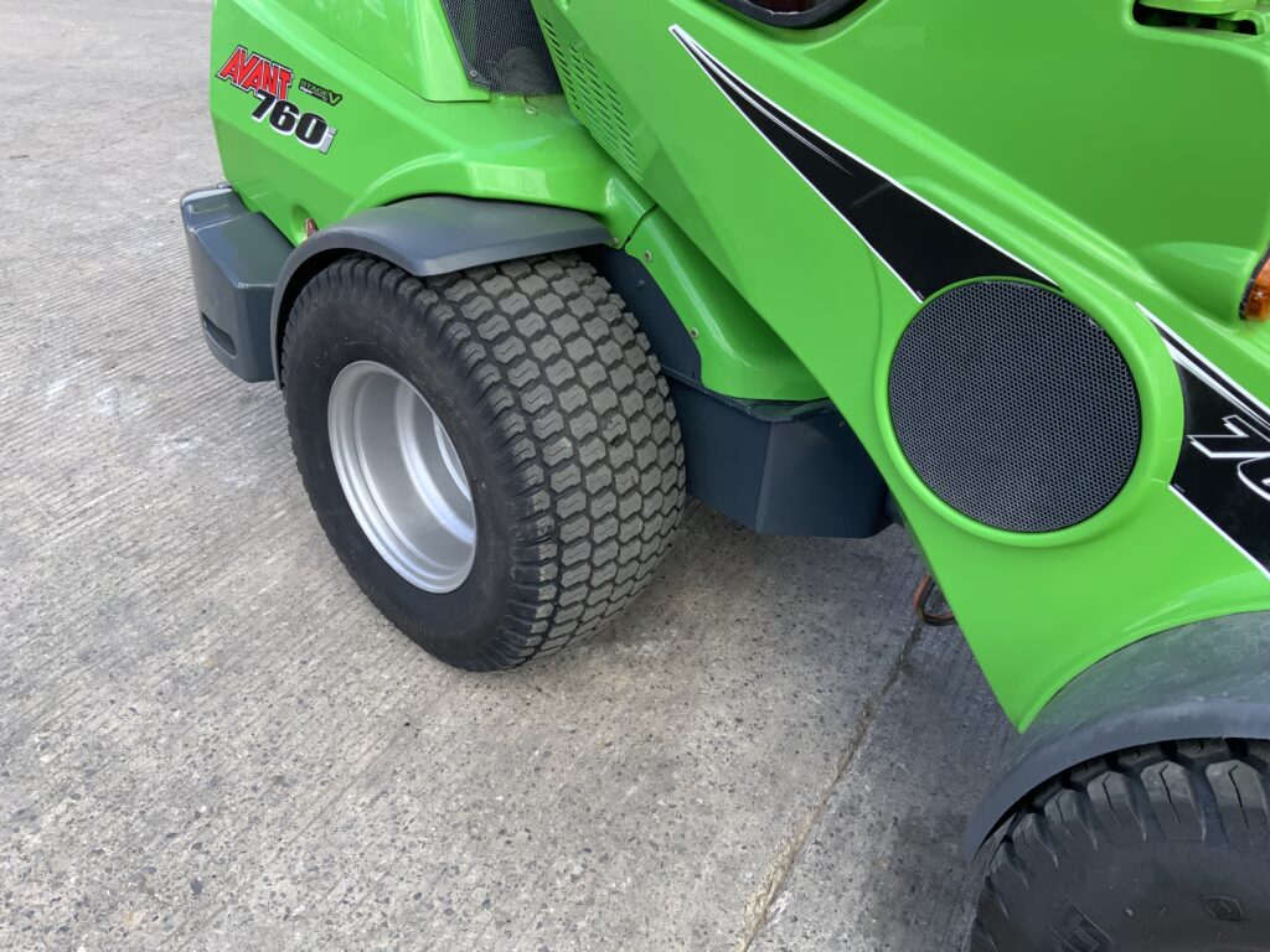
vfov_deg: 48.2
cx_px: 635
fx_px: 1064
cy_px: 476
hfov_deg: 61.7
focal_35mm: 29
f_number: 1.8
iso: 16
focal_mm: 3
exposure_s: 1/442
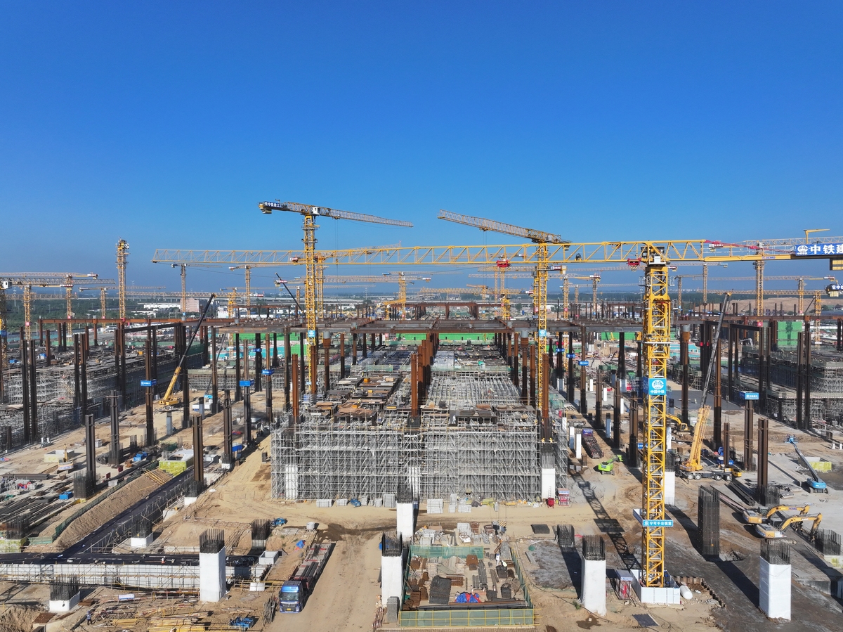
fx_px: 584
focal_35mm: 24
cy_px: 316
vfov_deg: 56.8
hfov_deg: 71.6
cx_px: 422
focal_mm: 12.29
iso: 200
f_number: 6.3
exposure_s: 1/1000
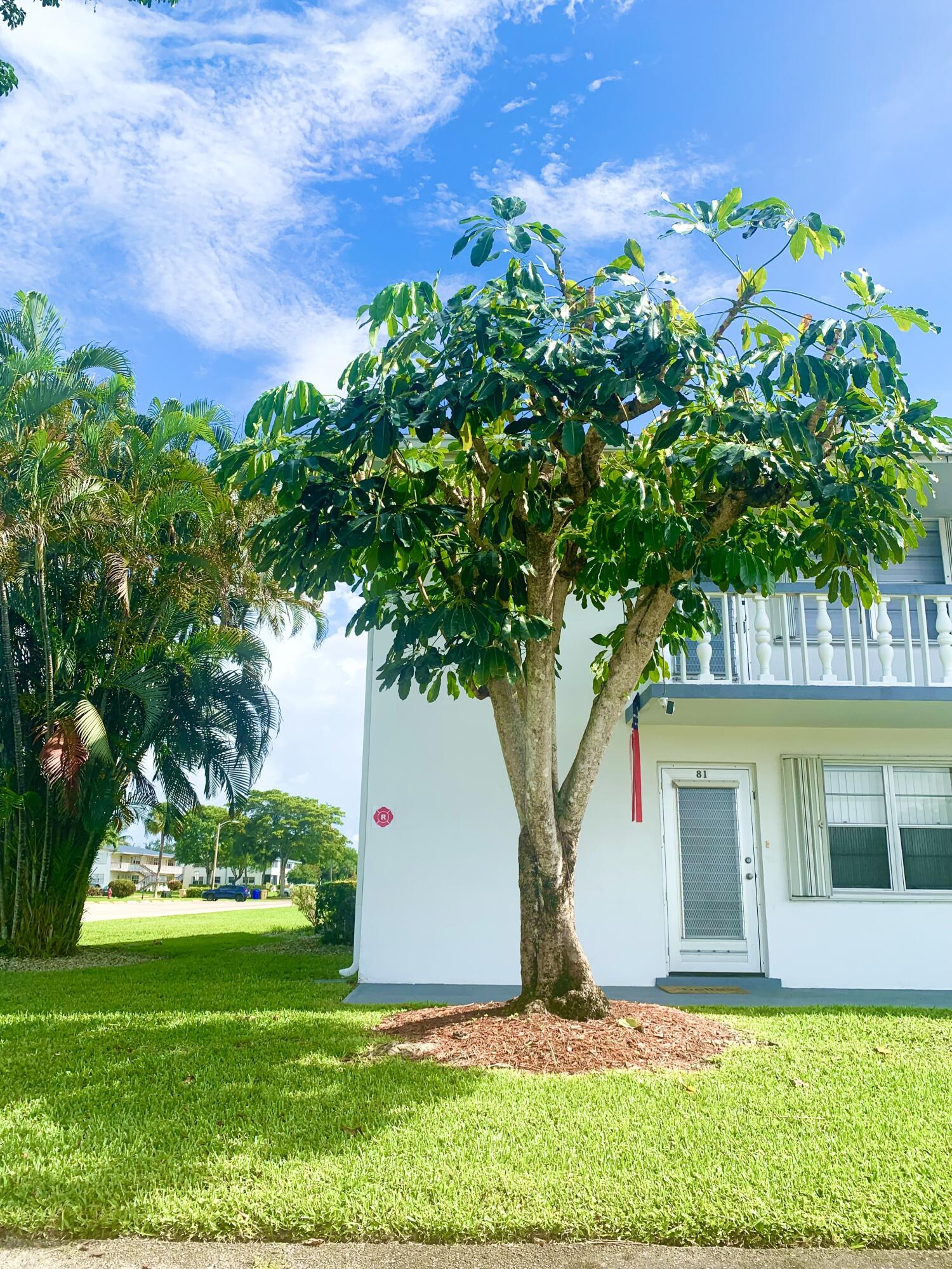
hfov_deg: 53.1
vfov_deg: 67.3
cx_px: 476
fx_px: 953
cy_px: 634
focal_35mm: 26
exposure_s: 1/1332
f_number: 1.8
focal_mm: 4.25
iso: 25
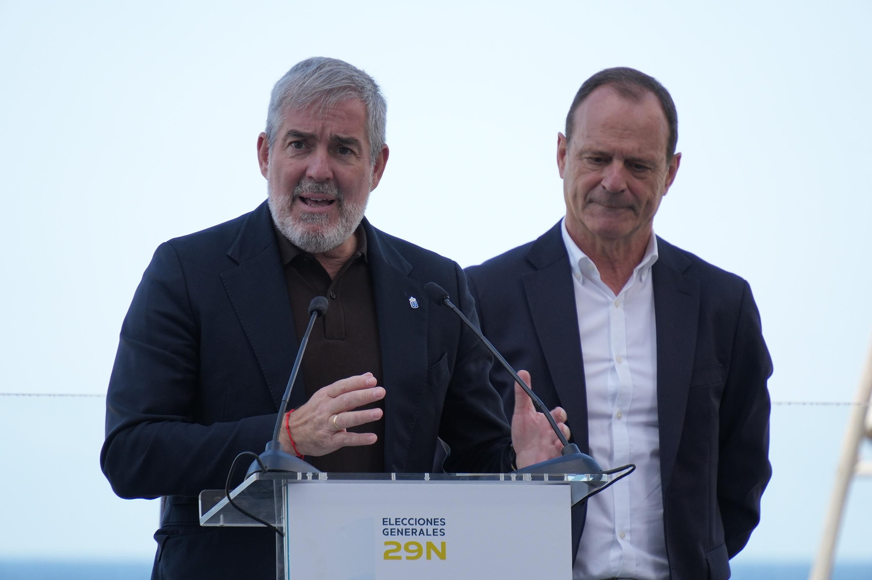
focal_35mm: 340
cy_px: 290
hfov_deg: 6.1
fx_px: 8241
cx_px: 436
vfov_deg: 4.0
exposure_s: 1/320
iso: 200
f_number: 6.3
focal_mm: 227
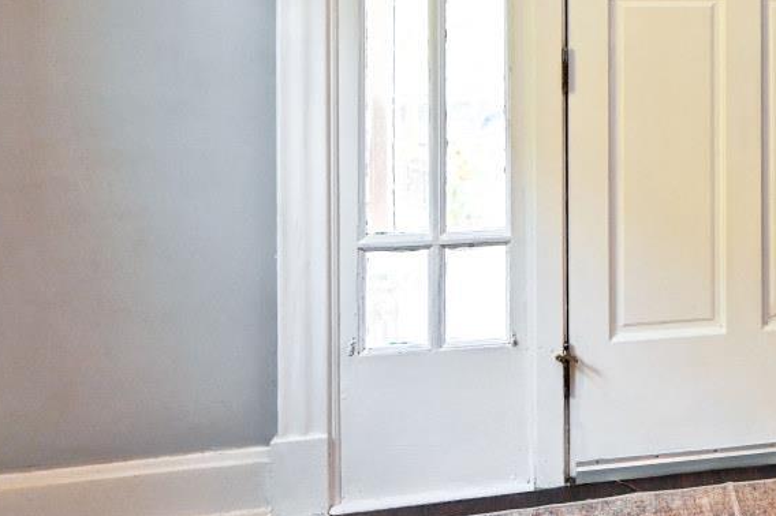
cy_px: -20
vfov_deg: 32.5
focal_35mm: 37
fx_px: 797
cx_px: 743
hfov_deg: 45.4
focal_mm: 14
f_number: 4
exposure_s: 1/60
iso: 500
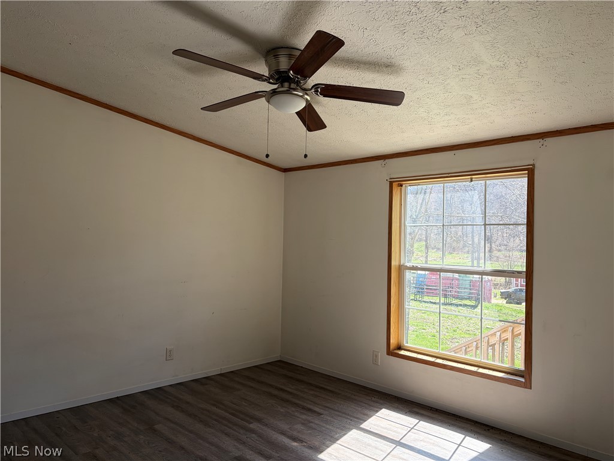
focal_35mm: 26
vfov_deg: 53.1
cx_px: 307
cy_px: 230
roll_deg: -0.2
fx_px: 461
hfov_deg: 67.3
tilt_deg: +0.7
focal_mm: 5.96
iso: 50
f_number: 1.6
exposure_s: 1/243
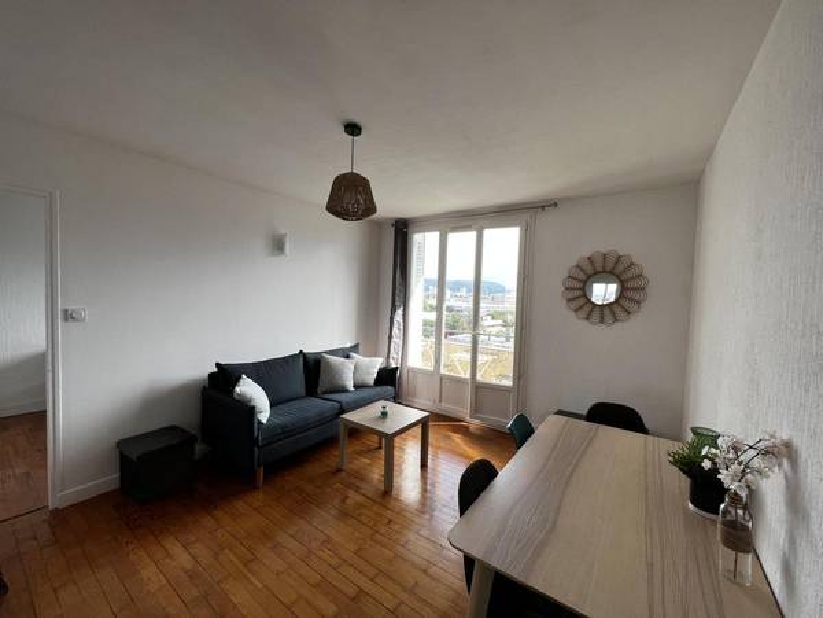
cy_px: 309
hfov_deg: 106.2
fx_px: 309
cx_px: 412
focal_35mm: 13
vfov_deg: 89.9
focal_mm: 1.57
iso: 40
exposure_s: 1/99
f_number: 1.8
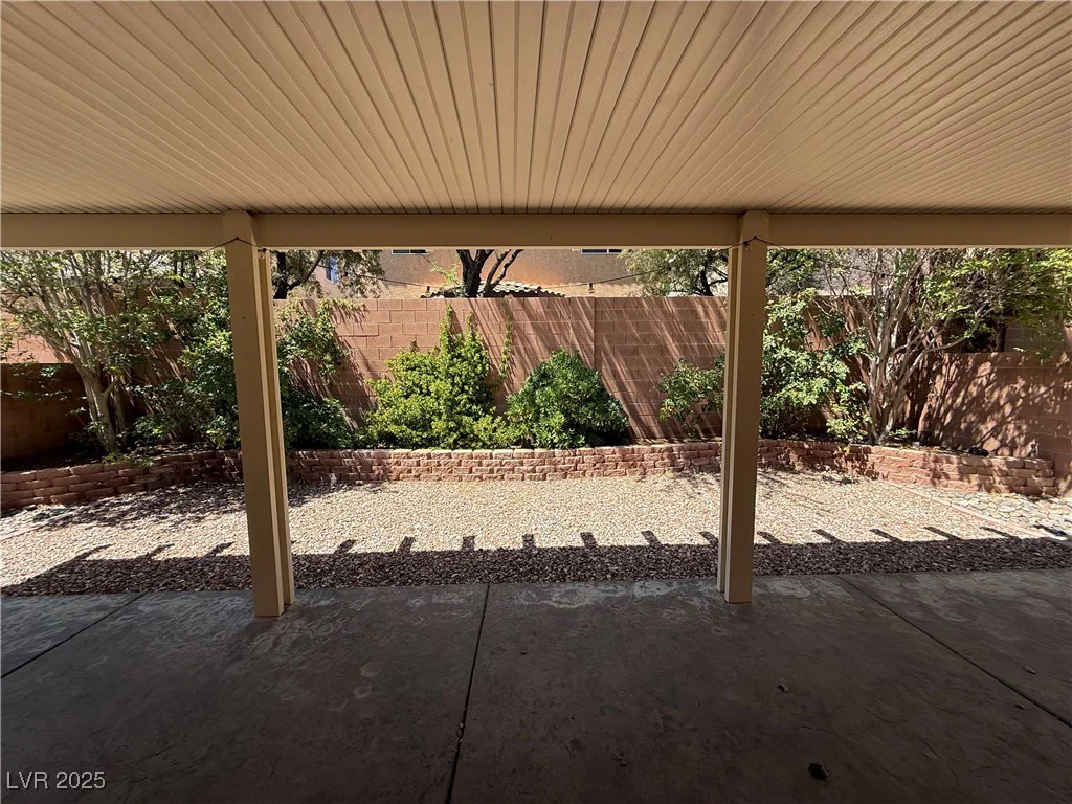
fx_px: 434
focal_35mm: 14
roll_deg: +0.8
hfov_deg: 102.1
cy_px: 402
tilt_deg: -4.4
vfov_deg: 85.7
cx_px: 536
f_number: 2.2
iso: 50
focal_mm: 2.22
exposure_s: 1/760
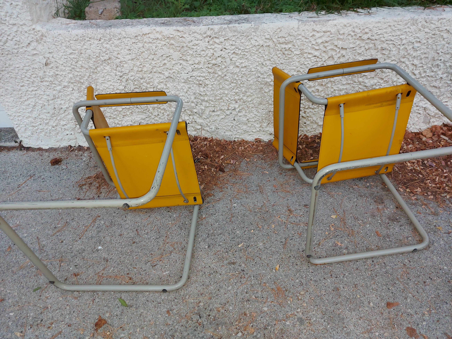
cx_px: 226
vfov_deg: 56.8
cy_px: 170
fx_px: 313
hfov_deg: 71.6
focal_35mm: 24
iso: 200
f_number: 1.8
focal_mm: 5.23
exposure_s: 1/33
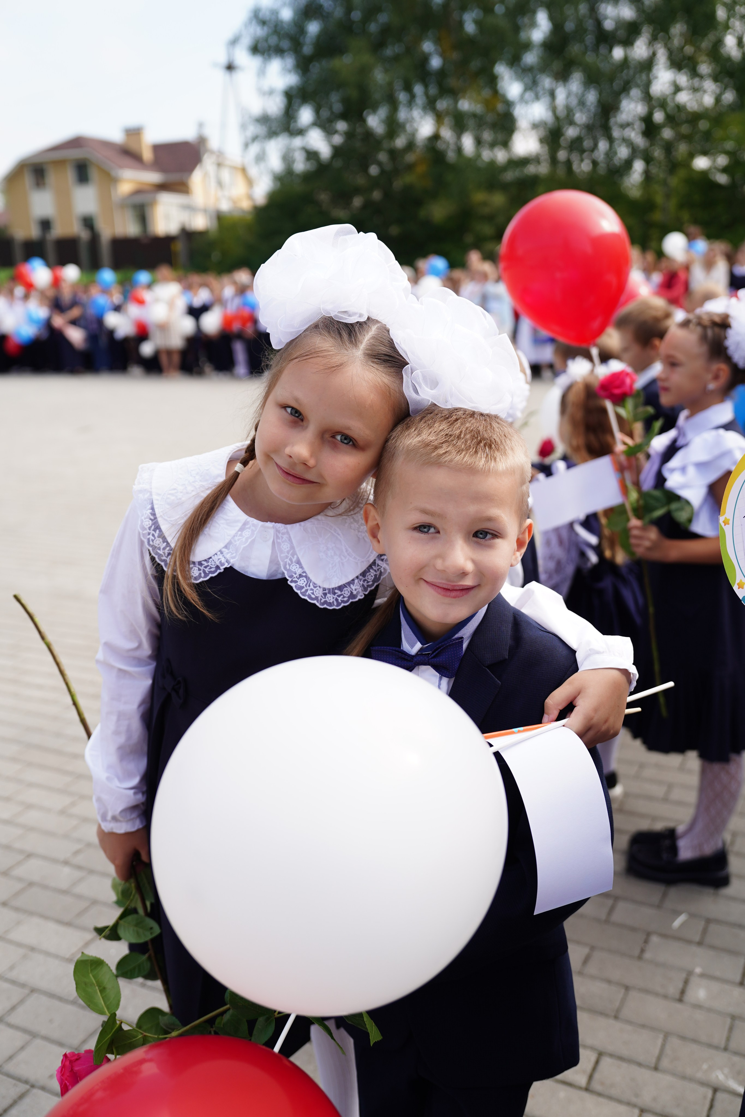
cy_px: 558
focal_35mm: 34
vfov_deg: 55.8
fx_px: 1055
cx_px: 372
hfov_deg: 38.9
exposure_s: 1/1000
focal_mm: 34
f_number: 2.8
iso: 200
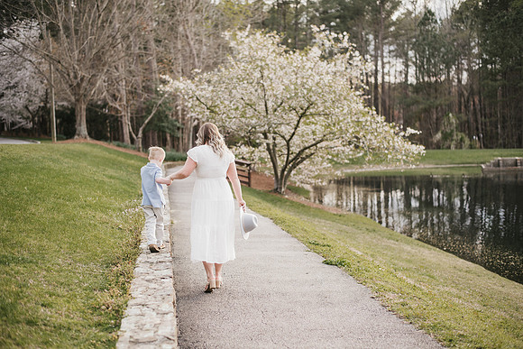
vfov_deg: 27.0
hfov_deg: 39.6
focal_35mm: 50
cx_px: 262
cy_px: 174
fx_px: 727
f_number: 2.2
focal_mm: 50
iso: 125
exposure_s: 1/400
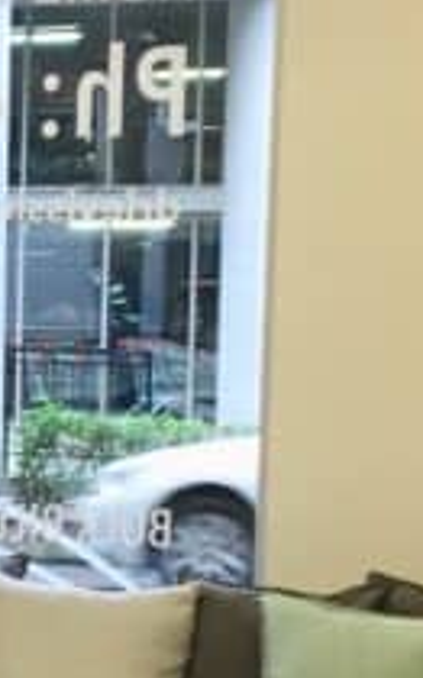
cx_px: -287
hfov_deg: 8.5
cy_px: 555
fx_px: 2771
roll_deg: -1.0
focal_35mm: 150
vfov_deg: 13.9
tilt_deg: -4.6
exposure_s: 1/50
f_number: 2.2
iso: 32
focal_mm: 4.15
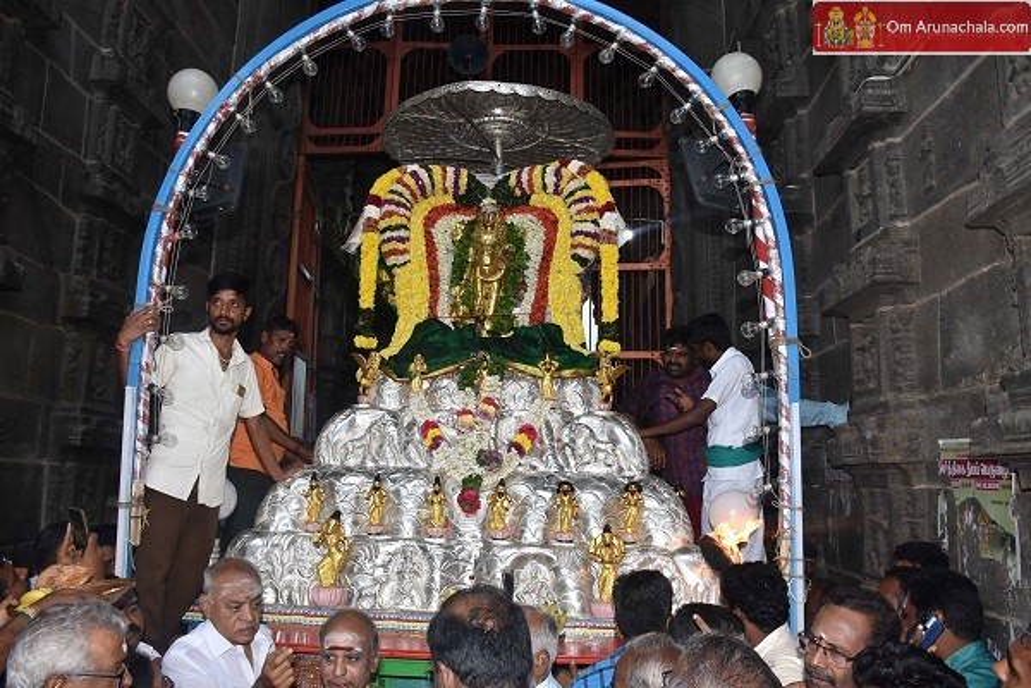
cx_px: 516
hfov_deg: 67.4
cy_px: 344
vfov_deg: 47.9
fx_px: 773
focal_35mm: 27
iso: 800
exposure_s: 1/125
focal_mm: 18
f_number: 7.1
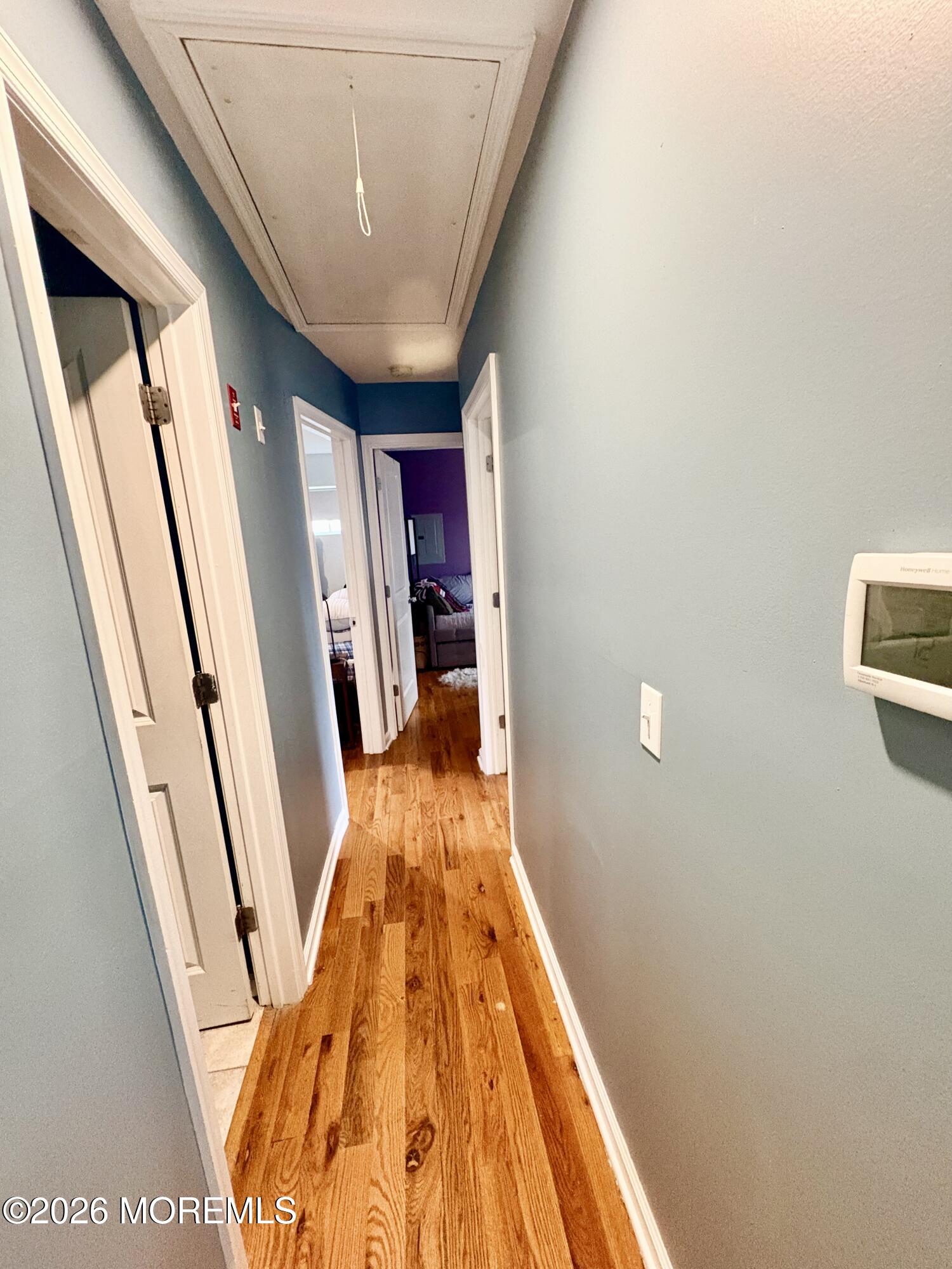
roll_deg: +2.5
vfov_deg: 102.1
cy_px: 634
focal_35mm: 14
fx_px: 513
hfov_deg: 85.7
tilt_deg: -11.2
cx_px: 476
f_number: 2.2
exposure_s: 1/60
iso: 800
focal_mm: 2.22
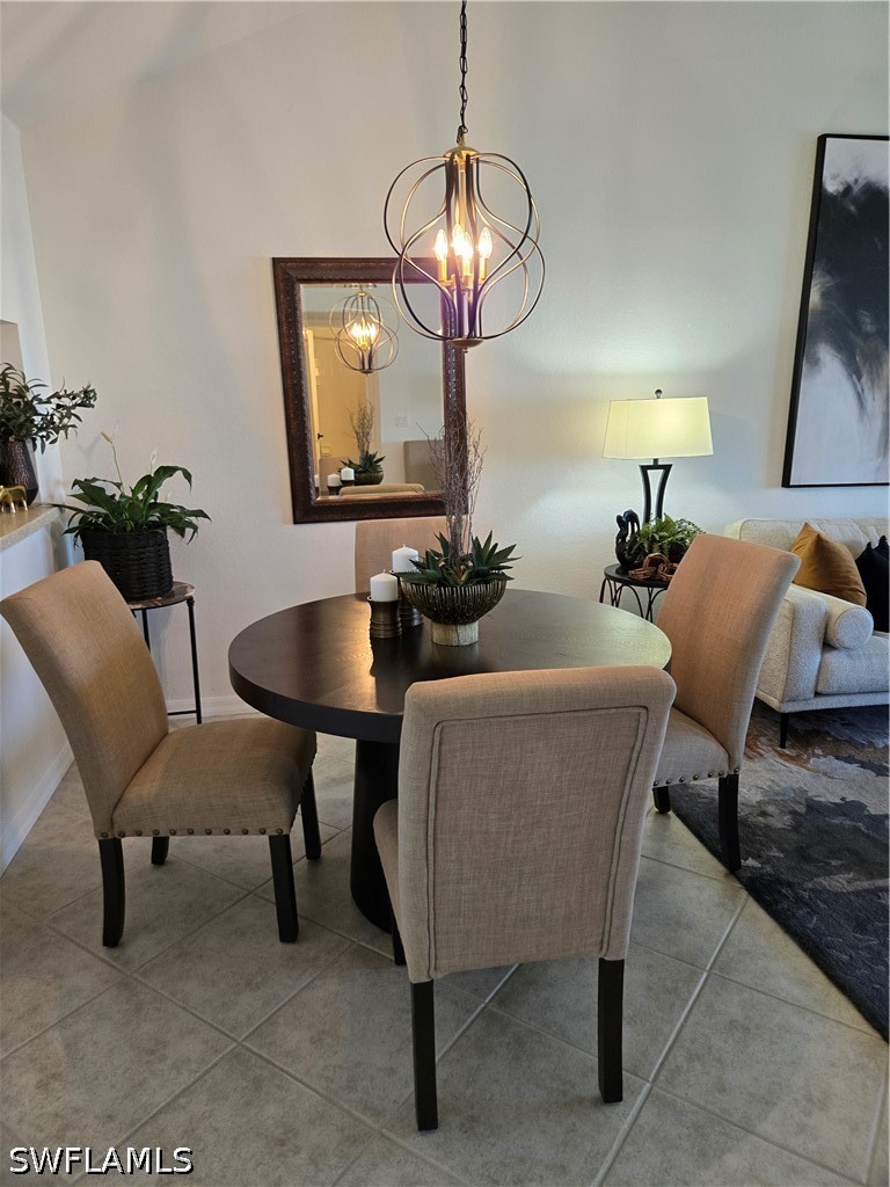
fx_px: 788
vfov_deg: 73.9
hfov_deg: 58.9
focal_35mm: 23
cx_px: 445
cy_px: 594
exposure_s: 1/120
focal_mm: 5.4
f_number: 1.8
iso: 250
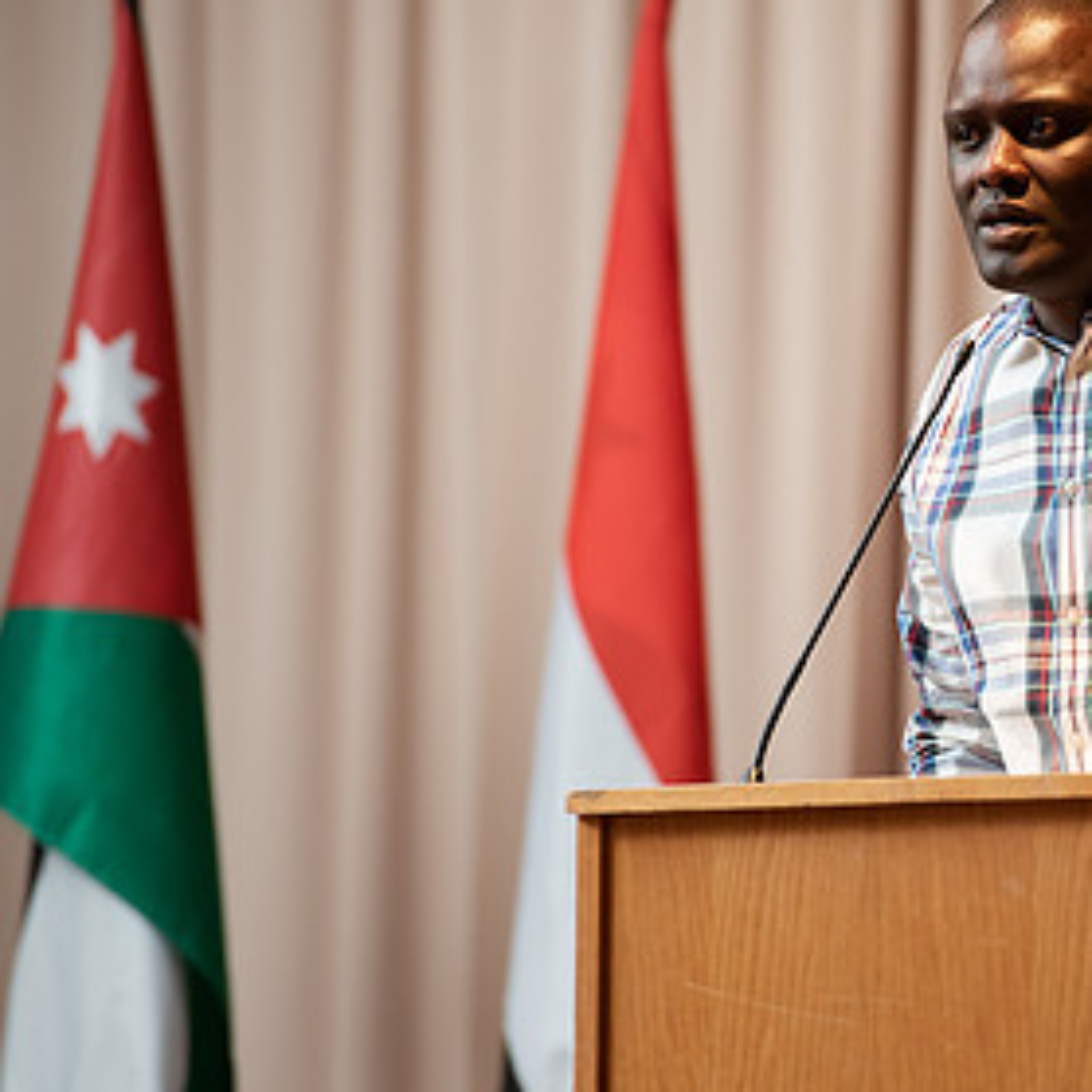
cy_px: 523
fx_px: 12599
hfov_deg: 5.0
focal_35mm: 353
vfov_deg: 5.0
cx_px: 1072
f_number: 3.2
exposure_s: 1/200
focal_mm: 200
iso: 1250
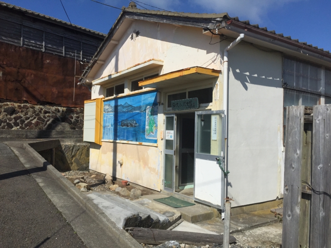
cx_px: 166
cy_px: 124
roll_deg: -0.2
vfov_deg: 48.2
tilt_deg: +2.6
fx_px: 277
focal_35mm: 29
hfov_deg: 61.7
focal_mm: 4.15
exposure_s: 1/6623
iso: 32
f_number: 2.2
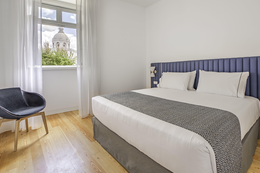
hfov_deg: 92.6
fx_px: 123
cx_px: 150
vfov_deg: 70.1
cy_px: 75
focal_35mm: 17
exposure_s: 1/50
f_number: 13
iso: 160
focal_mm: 14
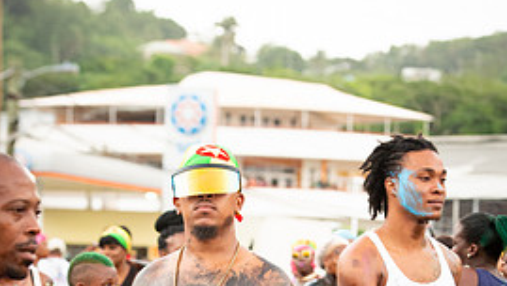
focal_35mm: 166
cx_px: 237
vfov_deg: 7.2
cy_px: 414
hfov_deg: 12.9
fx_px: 2234
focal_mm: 95
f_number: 5
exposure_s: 1/160
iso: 9000
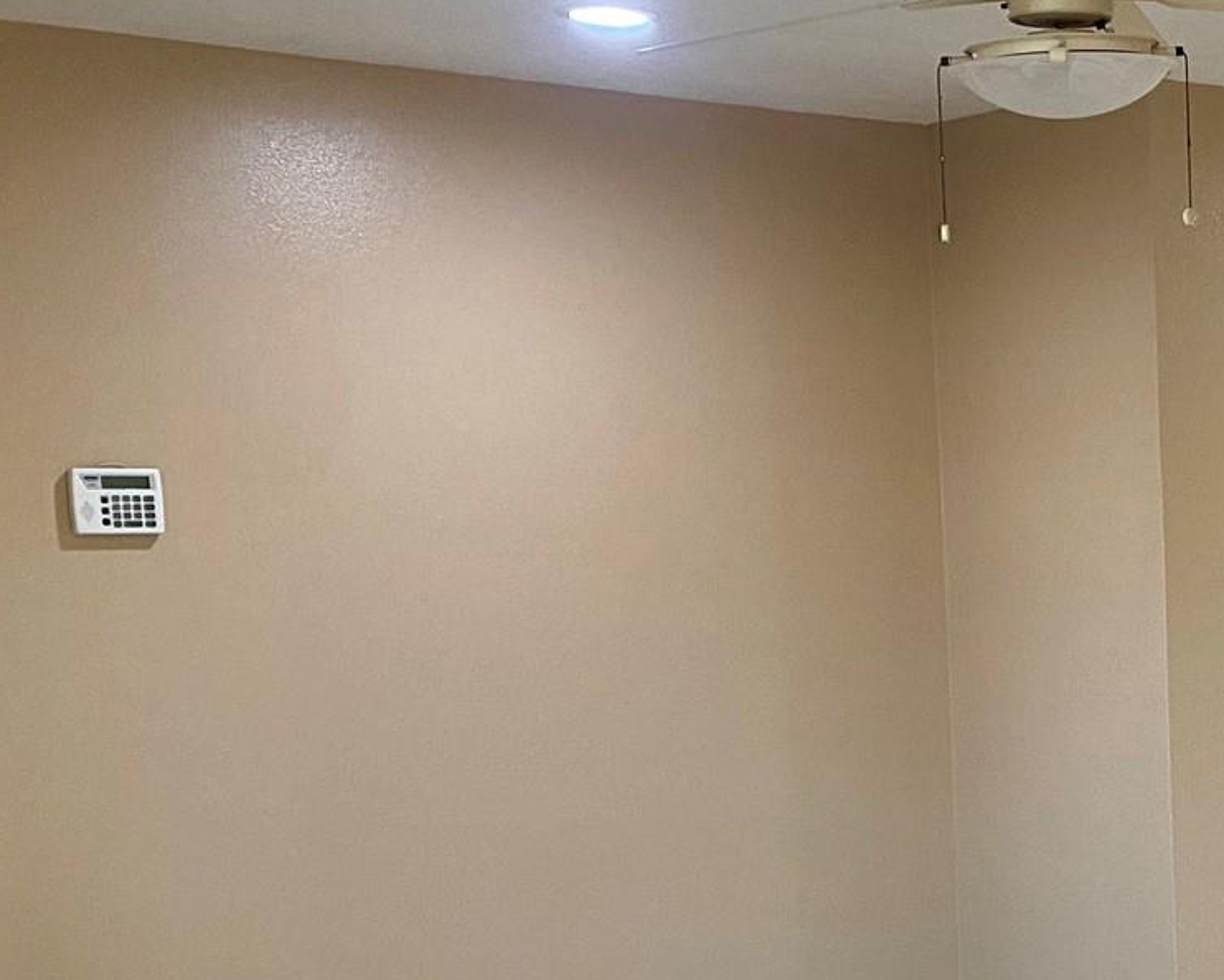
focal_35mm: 70
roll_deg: +0.3
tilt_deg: -8.7
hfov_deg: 25.0
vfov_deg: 21.3
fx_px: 2536
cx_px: 1381
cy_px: 909
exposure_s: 1/75
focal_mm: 4.25
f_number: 1.8
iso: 125
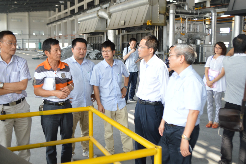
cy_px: 82
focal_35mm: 42
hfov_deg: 46.4
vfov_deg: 31.9
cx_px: 123
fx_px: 287
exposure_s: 1/125
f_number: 4.5
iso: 360
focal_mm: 28
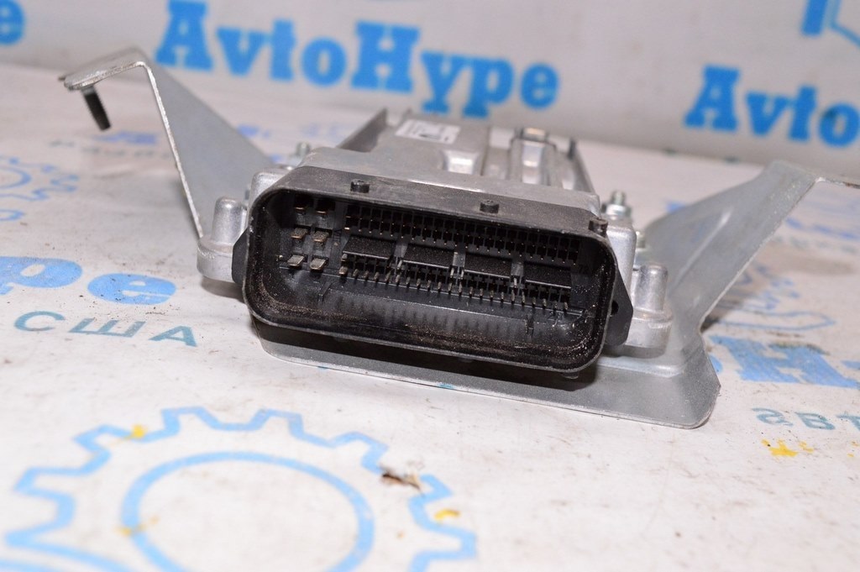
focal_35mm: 44
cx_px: 430
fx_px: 1038
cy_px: 286
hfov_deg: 45.0
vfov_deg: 30.8
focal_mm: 29
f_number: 8
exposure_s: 1/160
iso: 1600
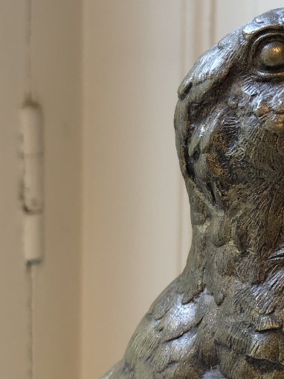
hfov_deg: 21.0
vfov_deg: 29.4
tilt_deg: -7.6
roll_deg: -1.4
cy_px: 205
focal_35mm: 66
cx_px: 322
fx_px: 722
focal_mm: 4
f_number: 1.8
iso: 25
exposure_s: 1/33
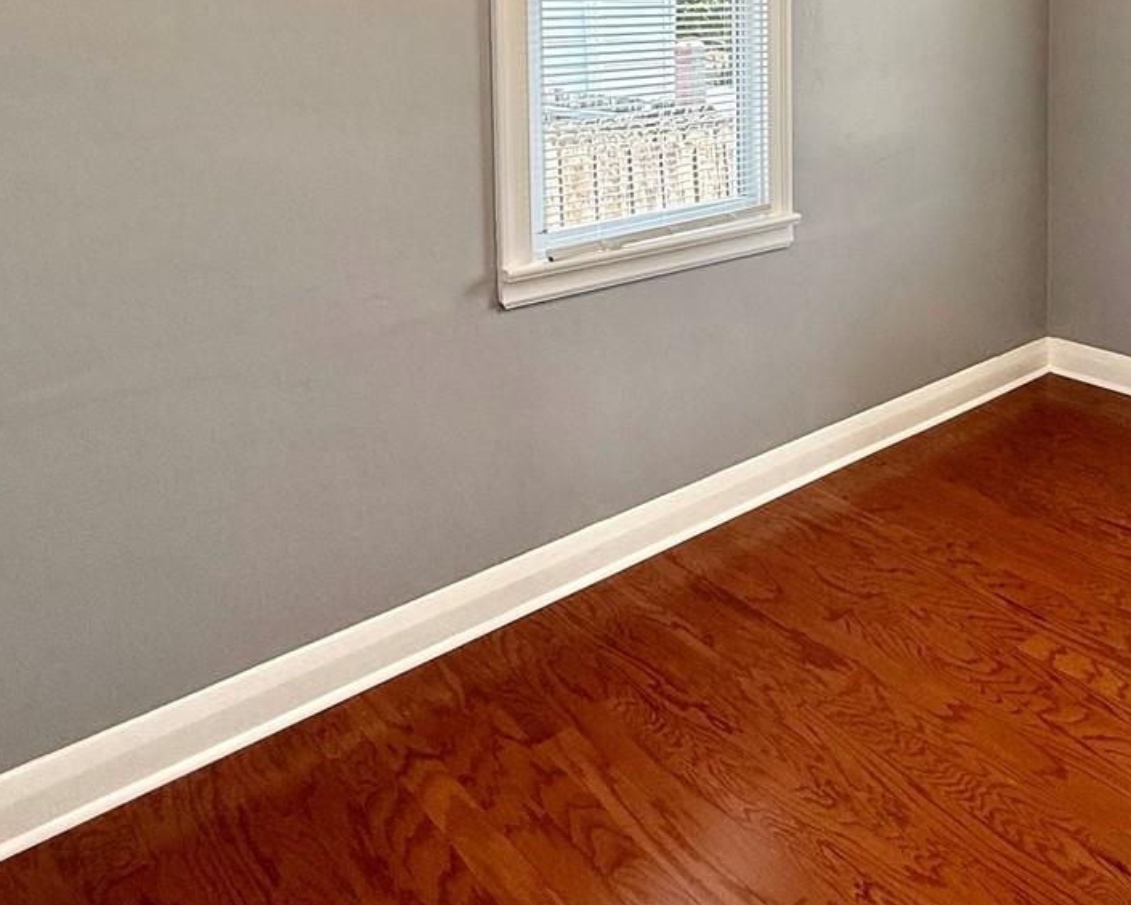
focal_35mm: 31
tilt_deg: -4.1
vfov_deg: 42.9
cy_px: 80
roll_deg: +1.0
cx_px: 825
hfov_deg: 54.9
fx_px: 1038
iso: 50
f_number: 2.2
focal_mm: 2.22
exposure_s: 1/130
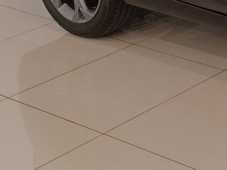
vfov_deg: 12.0
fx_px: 761
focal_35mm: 116
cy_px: -112
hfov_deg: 13.9
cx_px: 475
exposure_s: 1/60
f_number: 1.8
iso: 125
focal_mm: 4.6
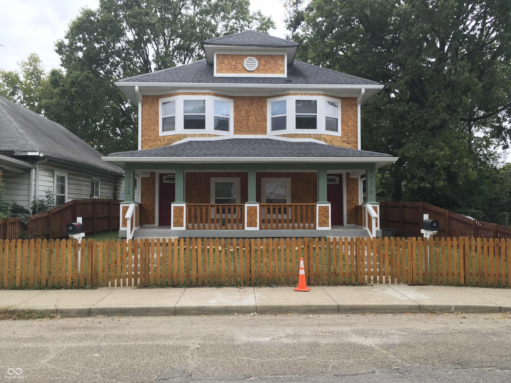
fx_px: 428
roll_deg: -0.6
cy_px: 192
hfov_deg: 61.7
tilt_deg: +2.9
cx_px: 256
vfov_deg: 48.2
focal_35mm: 29
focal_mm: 4.15
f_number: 2.2
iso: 25
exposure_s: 1/129
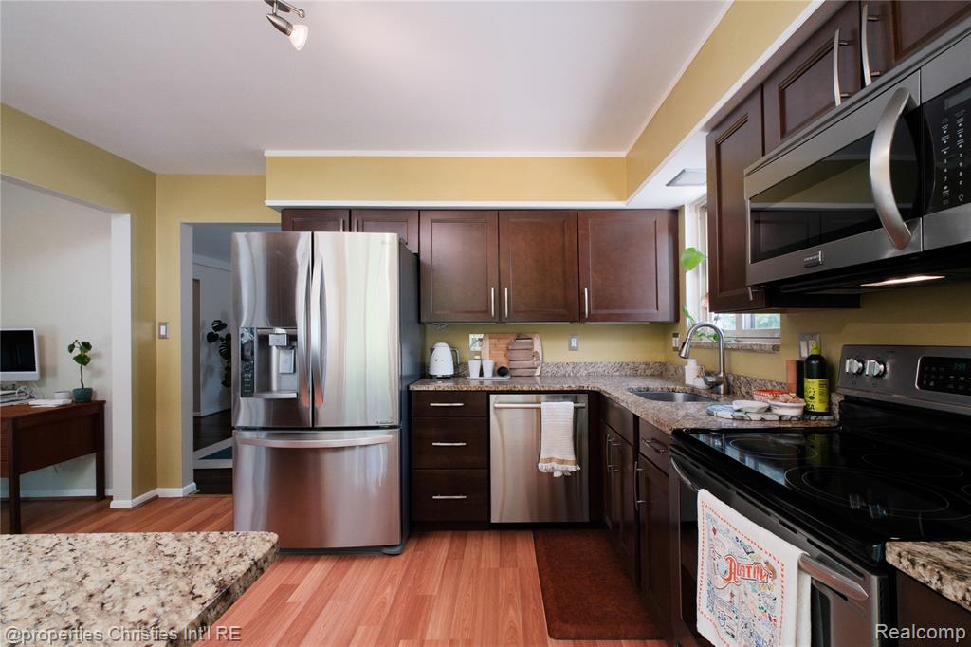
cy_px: 324
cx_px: 486
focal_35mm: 15
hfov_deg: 100.4
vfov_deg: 77.3
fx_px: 404
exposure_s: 1/125
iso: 640
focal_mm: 10
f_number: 8
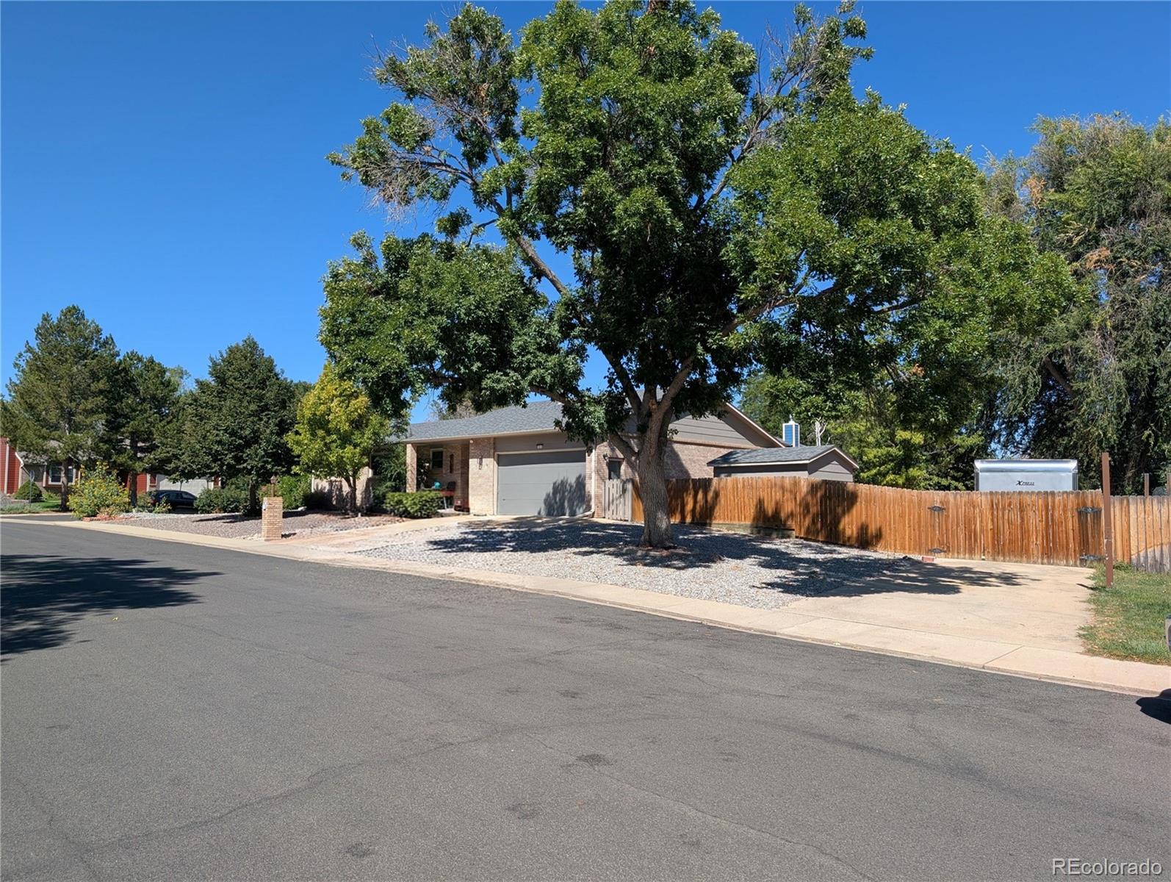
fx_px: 813
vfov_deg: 56.9
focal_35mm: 24
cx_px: 586
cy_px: 441
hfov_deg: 71.5
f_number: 1.68
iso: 20
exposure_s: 1/831
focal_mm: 6.9
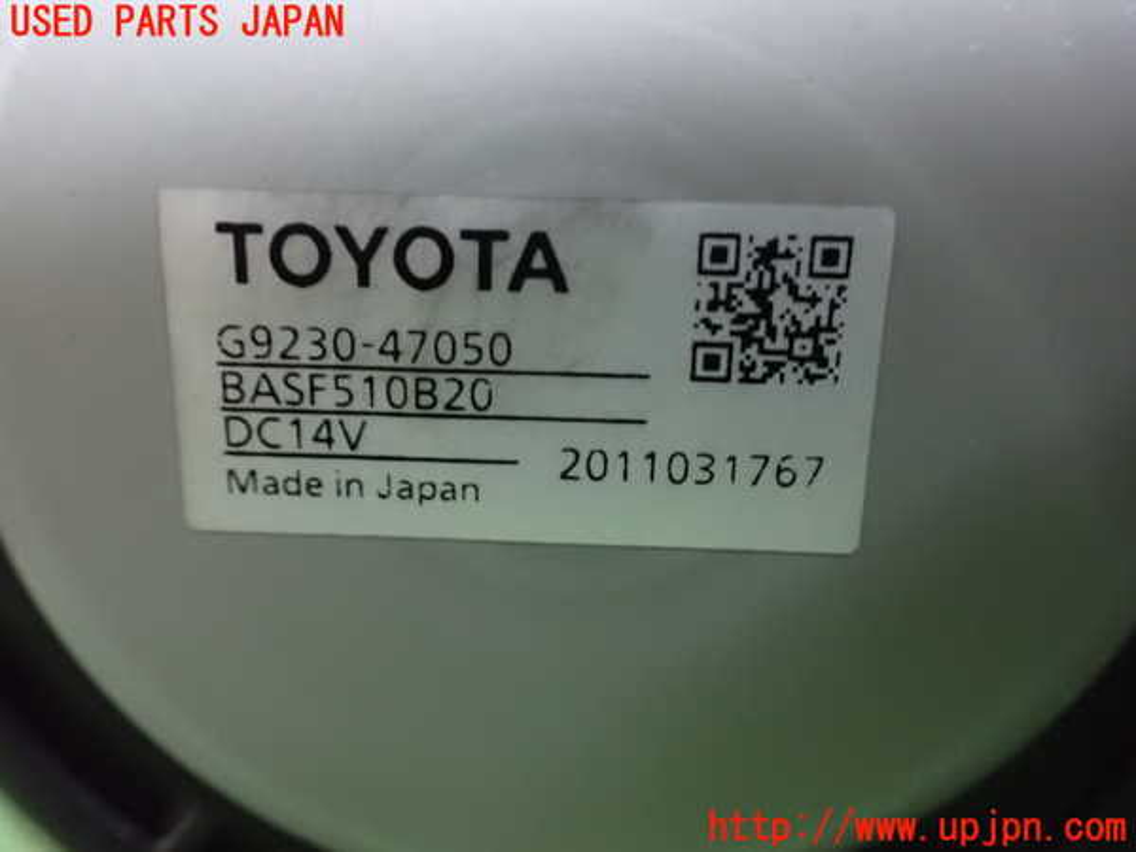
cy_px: 426
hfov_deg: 60.0
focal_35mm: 30
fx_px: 985
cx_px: 568
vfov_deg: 46.8
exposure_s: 1/30
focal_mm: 5.4
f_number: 2.3
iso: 1600
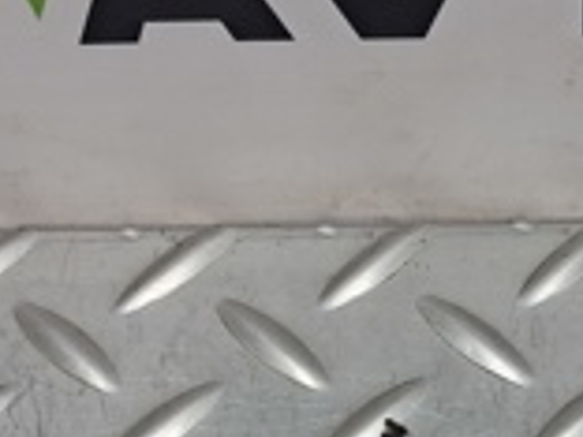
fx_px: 1869
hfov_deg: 17.5
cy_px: 611
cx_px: 497
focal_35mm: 111
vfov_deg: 12.8
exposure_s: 1/50
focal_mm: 4
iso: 80
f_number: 1.8
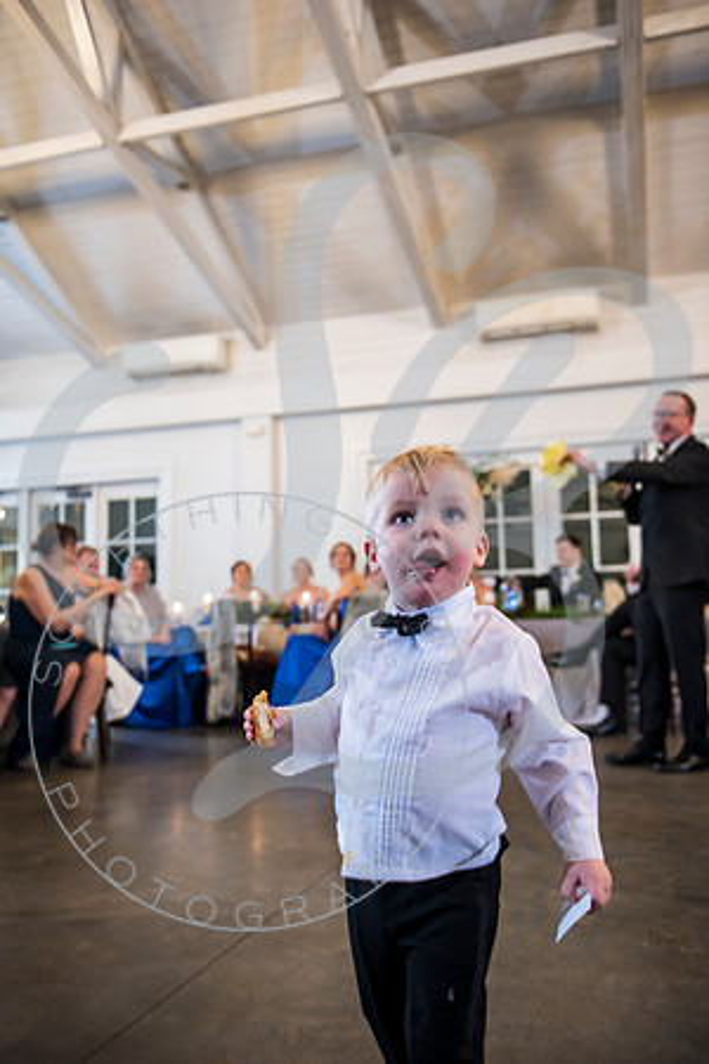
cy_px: 532
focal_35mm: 32
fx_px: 945
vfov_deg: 58.7
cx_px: 354
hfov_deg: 41.1
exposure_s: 1/125
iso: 1600
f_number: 2.8
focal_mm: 32
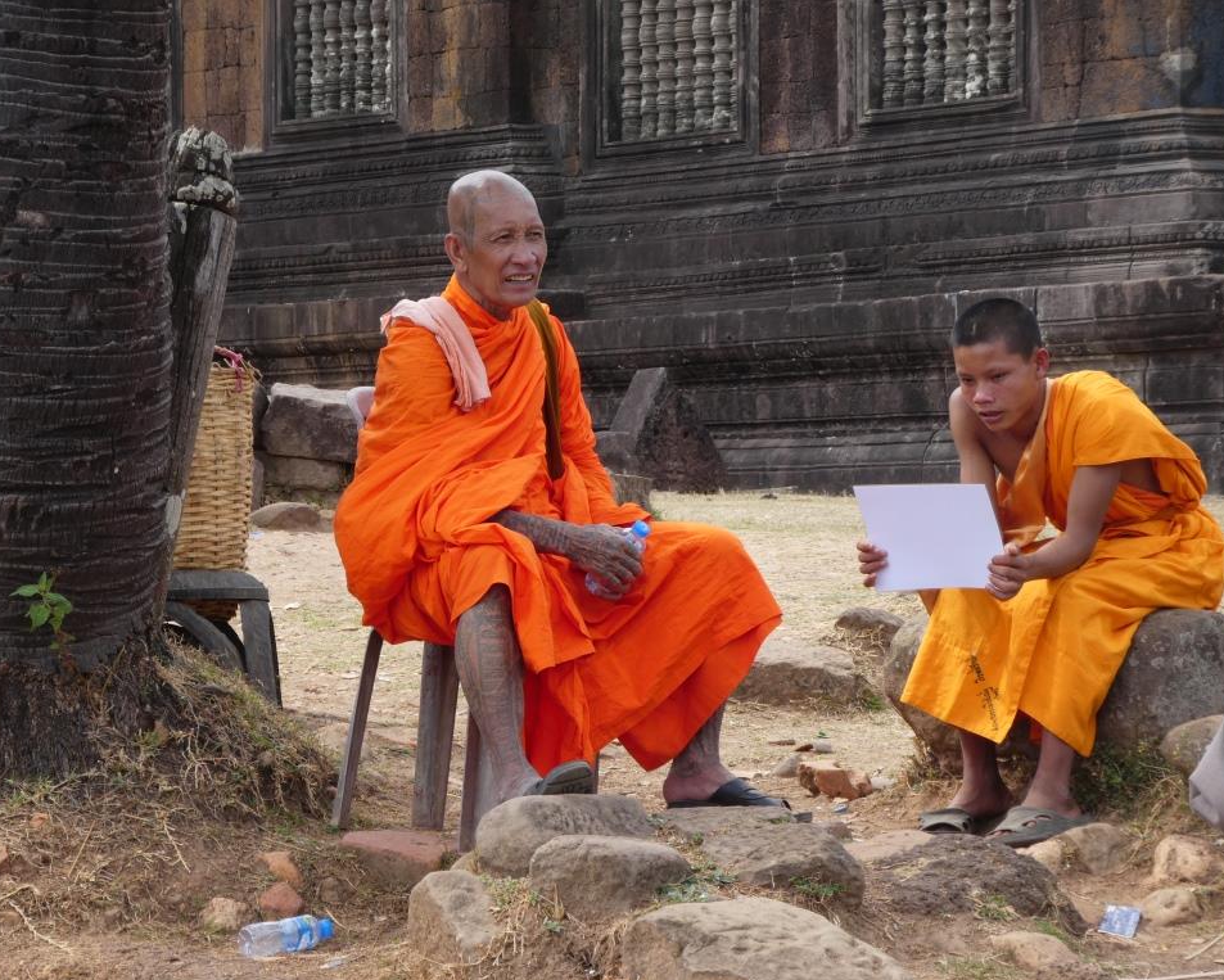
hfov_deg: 14.8
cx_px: 625
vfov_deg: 11.9
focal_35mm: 130
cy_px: 491
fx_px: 4711
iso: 80
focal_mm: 22.3
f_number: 5.2
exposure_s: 1/160
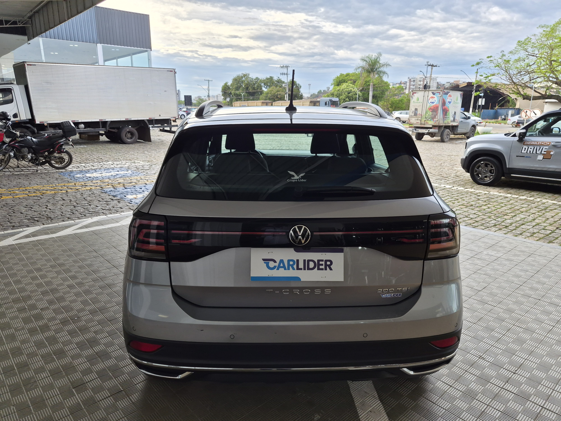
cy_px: 210
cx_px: 280
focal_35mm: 23
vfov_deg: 58.9
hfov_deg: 73.9
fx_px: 373
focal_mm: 5.4
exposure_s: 1/1304
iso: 80
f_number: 1.8
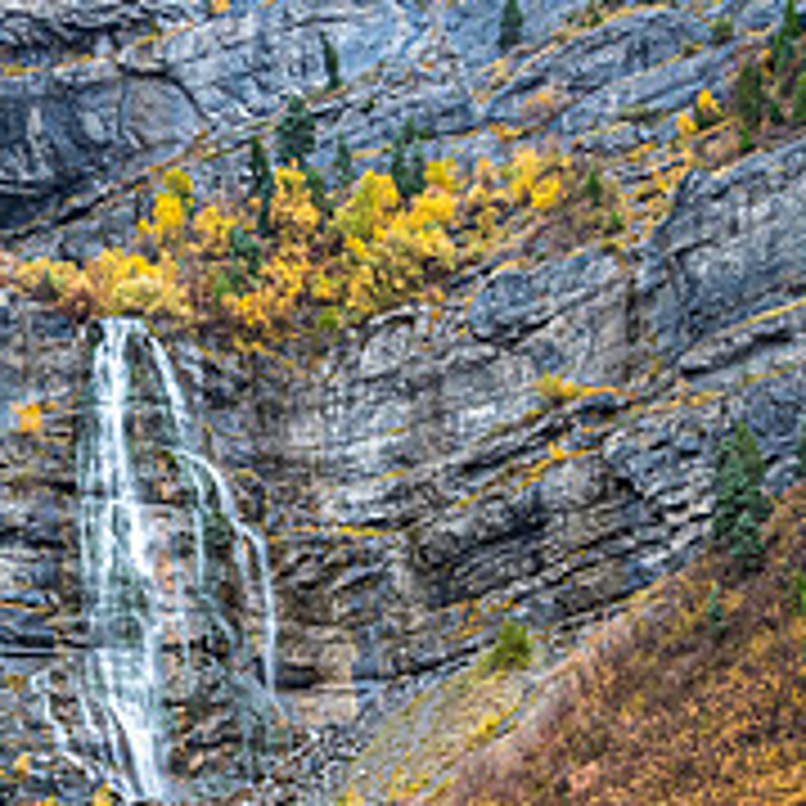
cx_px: 162
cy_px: 637
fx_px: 2503
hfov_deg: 18.1
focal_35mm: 95
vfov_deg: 18.1
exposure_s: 1/40
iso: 500
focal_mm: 23
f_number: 3.5
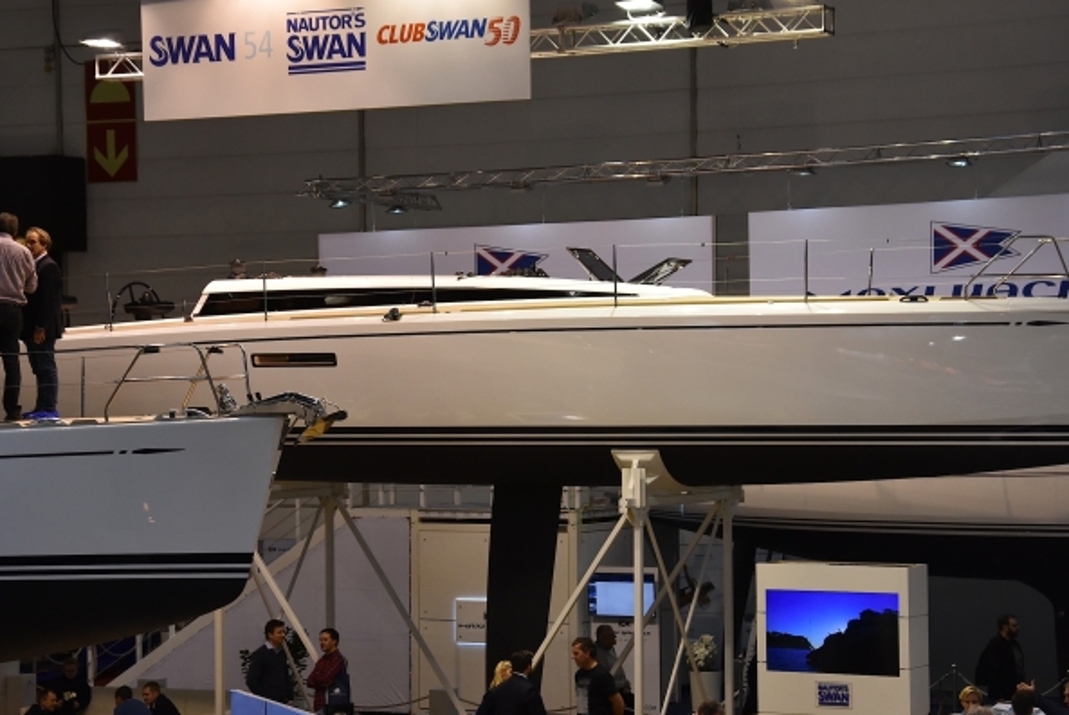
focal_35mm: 92
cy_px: 369
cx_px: 582
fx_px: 2735
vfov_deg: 14.9
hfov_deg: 22.1
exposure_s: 1/125
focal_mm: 52
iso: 800
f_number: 6.3
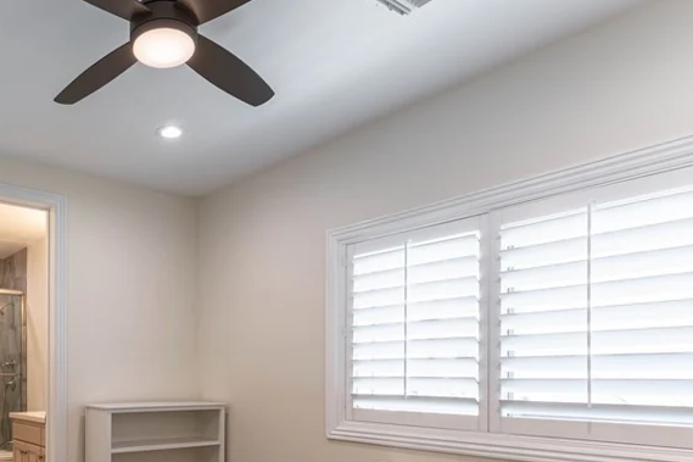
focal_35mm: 27
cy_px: 374
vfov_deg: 45.3
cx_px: 149
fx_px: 520
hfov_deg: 62.3
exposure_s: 1/500
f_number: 8
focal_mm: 15
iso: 400
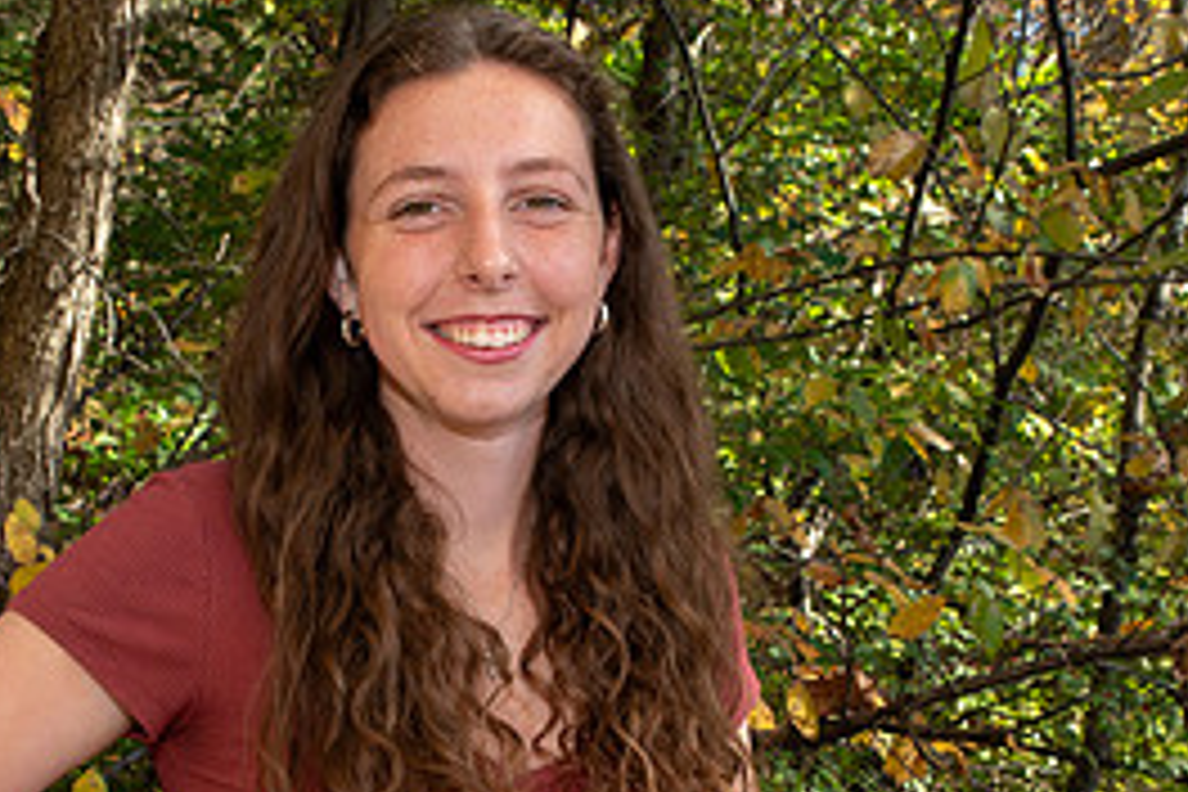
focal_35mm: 75
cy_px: 635
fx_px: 2475
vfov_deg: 18.0
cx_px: 490
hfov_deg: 26.9
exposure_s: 1/125
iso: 400
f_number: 8
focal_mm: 31
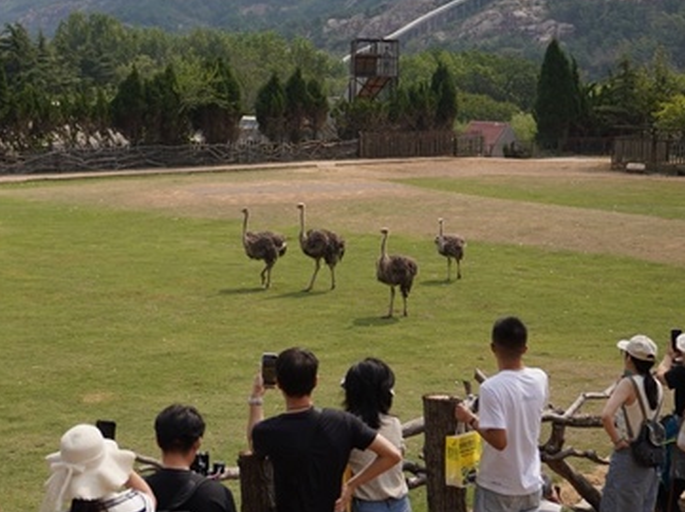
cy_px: 142
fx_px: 1265
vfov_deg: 22.7
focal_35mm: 64
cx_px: 169
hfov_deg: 29.8
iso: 100
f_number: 2.8
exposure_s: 1/2500
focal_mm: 40
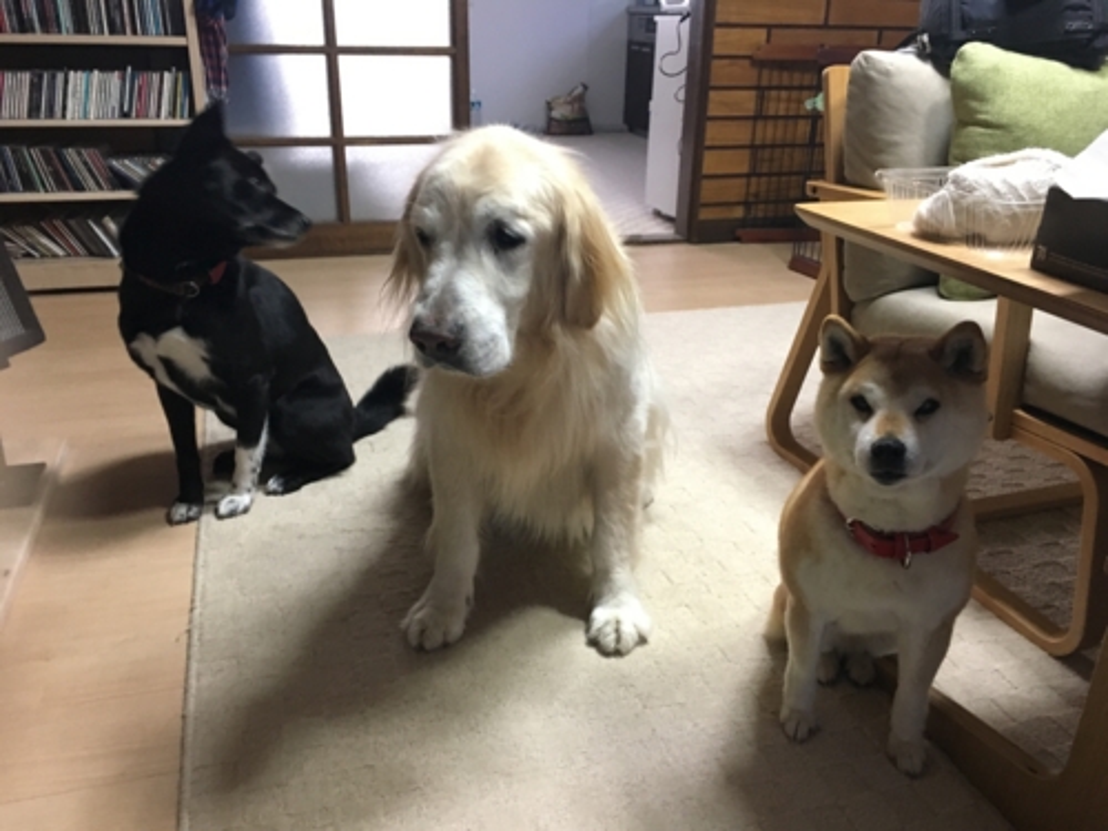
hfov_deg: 61.7
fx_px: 928
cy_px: 416
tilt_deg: -22.3
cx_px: 554
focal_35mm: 29
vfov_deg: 48.2
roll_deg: -0.8
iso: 200
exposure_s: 1/15
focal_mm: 4.15
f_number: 2.2
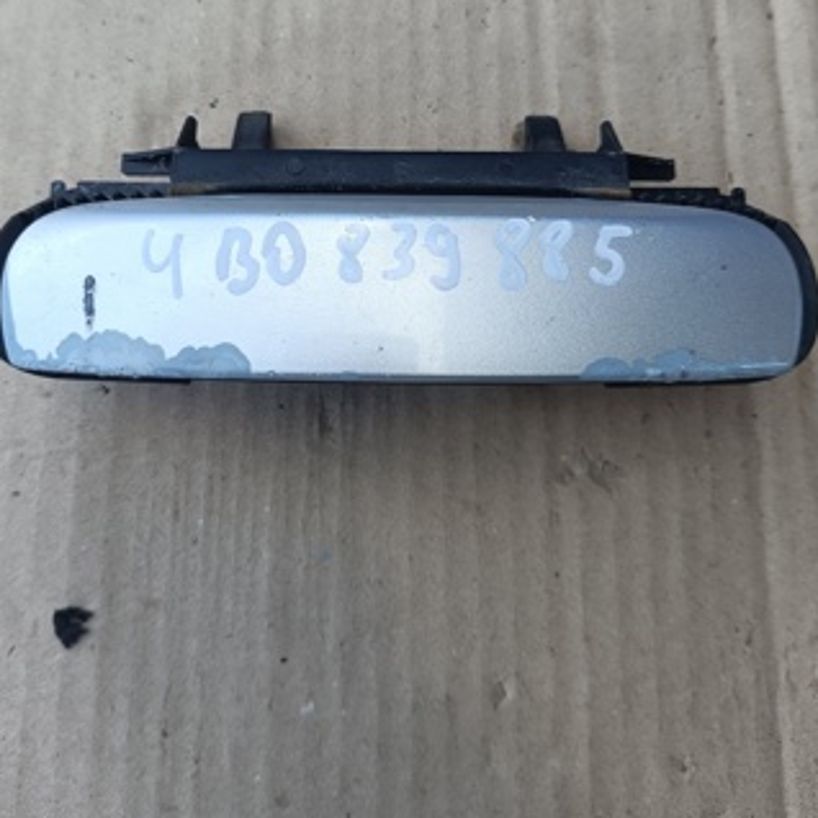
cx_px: 383
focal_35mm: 32
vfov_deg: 49.9
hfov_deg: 51.1
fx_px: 856
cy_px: 252
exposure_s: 1/141
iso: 50
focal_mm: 5.59
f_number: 1.88
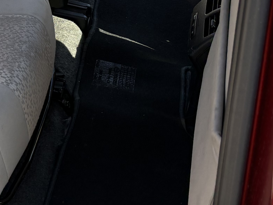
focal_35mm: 95
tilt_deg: -26.1
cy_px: -55
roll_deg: -5.2
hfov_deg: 19.6
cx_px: -40
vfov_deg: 14.9
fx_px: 749
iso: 64
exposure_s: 1/764
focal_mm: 5.96
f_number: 1.6
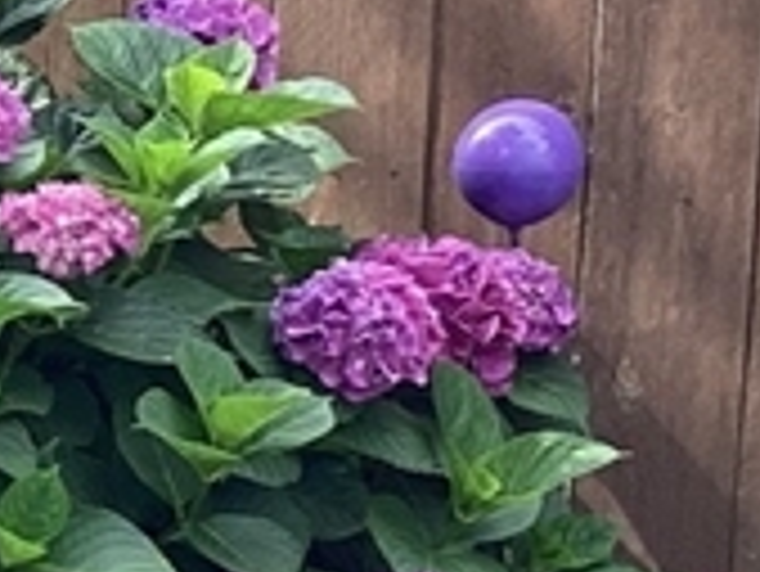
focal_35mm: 188
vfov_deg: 7.8
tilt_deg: -16.2
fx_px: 4131
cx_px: -729
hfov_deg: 9.8
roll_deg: +0.2
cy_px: 676
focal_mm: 3.3
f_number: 2.4
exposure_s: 1/175
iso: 25
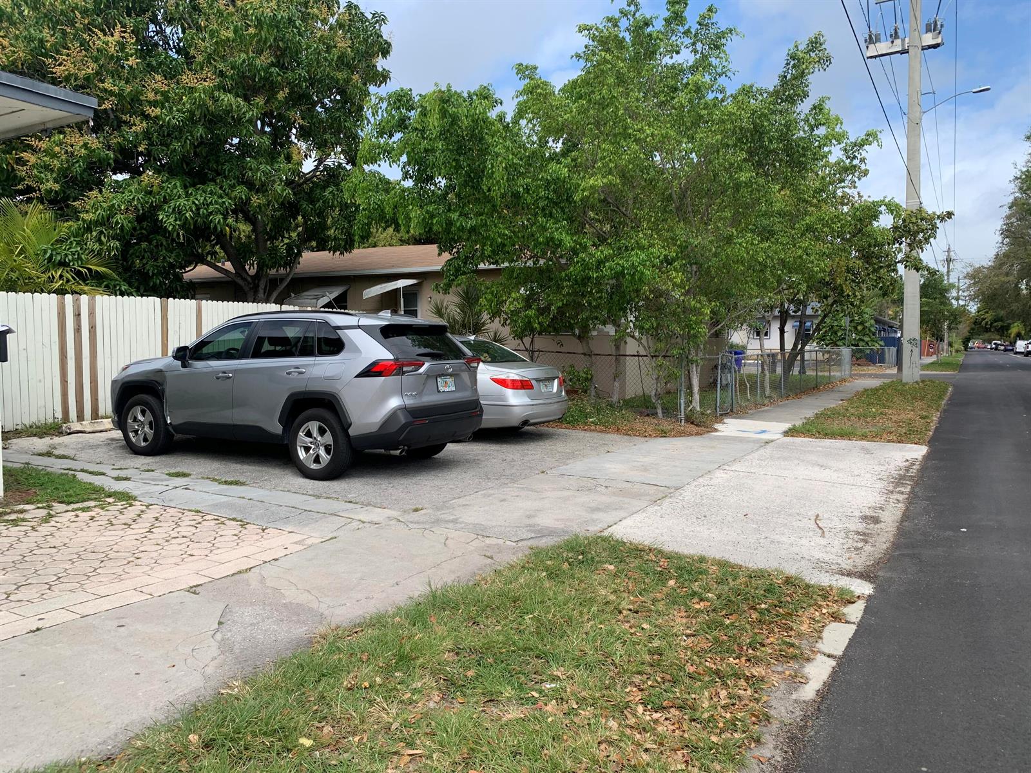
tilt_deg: -2.6
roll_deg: -0.6
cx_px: 516
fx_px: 774
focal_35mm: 26
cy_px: 386
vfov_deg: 53.1
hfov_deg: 67.3
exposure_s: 1/1661
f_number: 1.8
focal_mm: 4.25
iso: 25
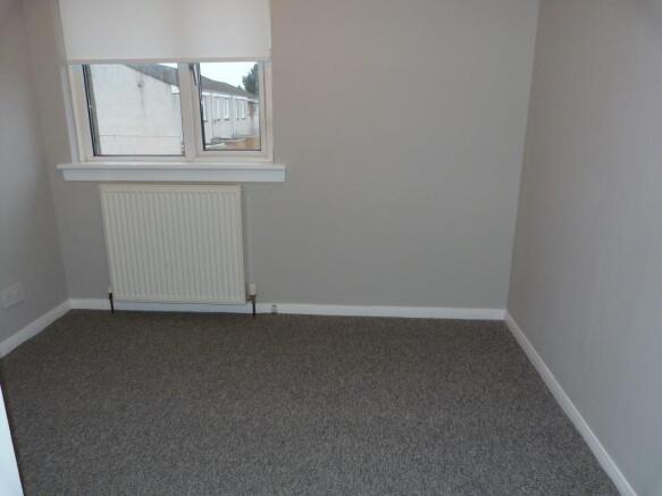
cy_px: 248
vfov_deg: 54.9
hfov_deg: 69.4
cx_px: 331
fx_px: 478
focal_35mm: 25
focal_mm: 4.5
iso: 160
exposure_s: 1/60
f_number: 2.8
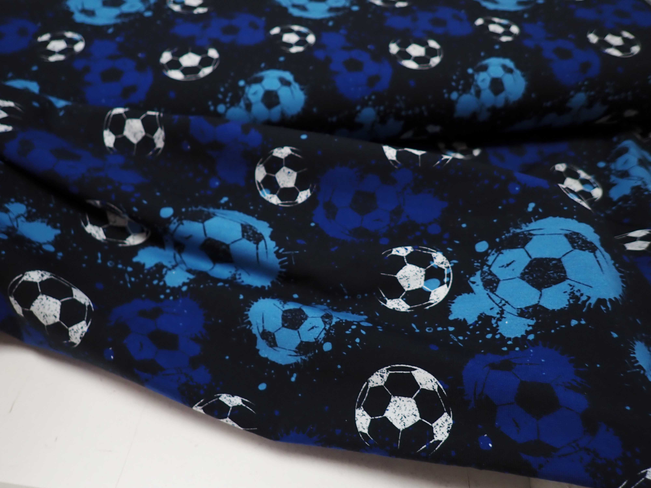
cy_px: 244
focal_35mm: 25
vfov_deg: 54.9
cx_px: 326
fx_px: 470
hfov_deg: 69.4
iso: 125
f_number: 2
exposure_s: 1/60
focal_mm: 4.5
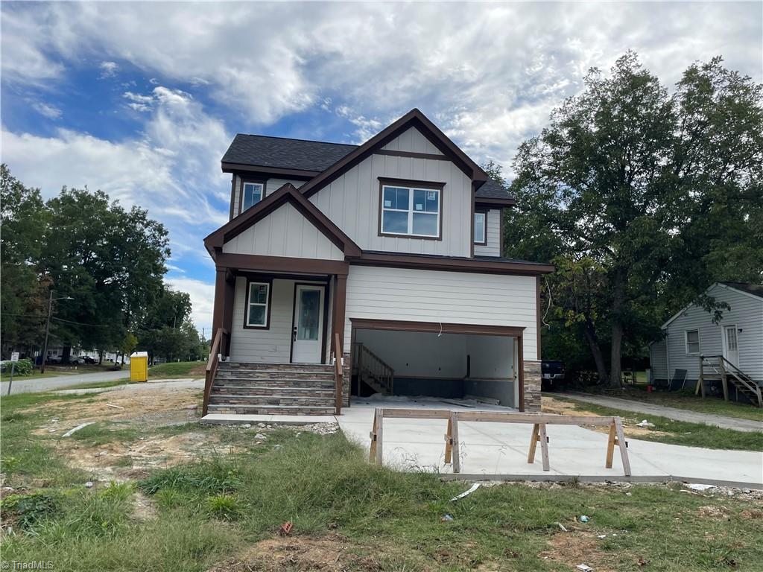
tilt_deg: +10.3
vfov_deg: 53.1
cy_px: 286
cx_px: 382
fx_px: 573
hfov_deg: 67.3
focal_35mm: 26
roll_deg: -0.7
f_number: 1.6
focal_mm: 4.2
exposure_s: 1/3731
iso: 32
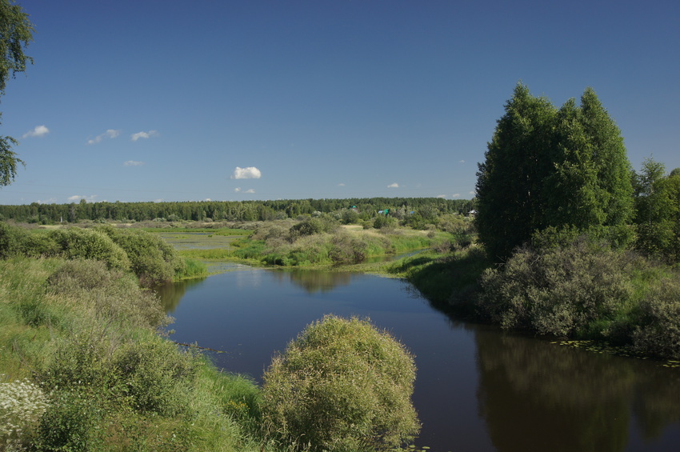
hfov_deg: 53.2
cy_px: 226
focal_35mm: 36
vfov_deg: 36.8
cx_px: 340
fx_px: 679
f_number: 4.5
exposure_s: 1/320
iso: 200
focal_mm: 24
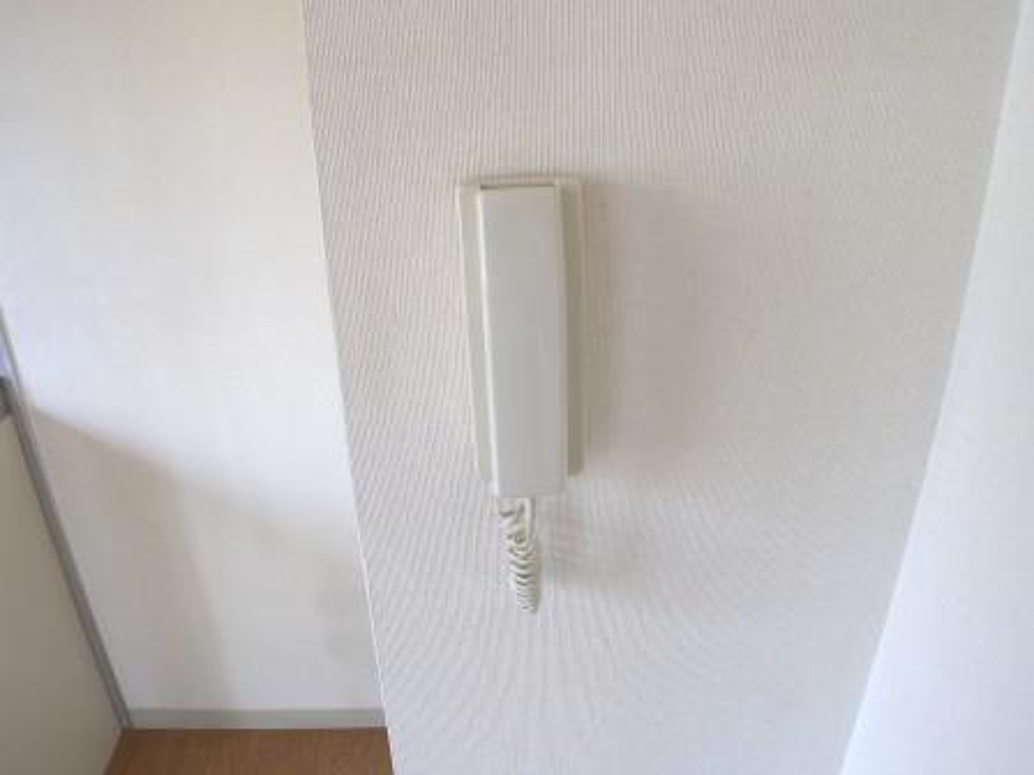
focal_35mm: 34
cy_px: 388
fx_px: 1016
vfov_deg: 41.8
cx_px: 517
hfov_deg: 54.0
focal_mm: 7.3
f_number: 3
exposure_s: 1/60
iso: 159
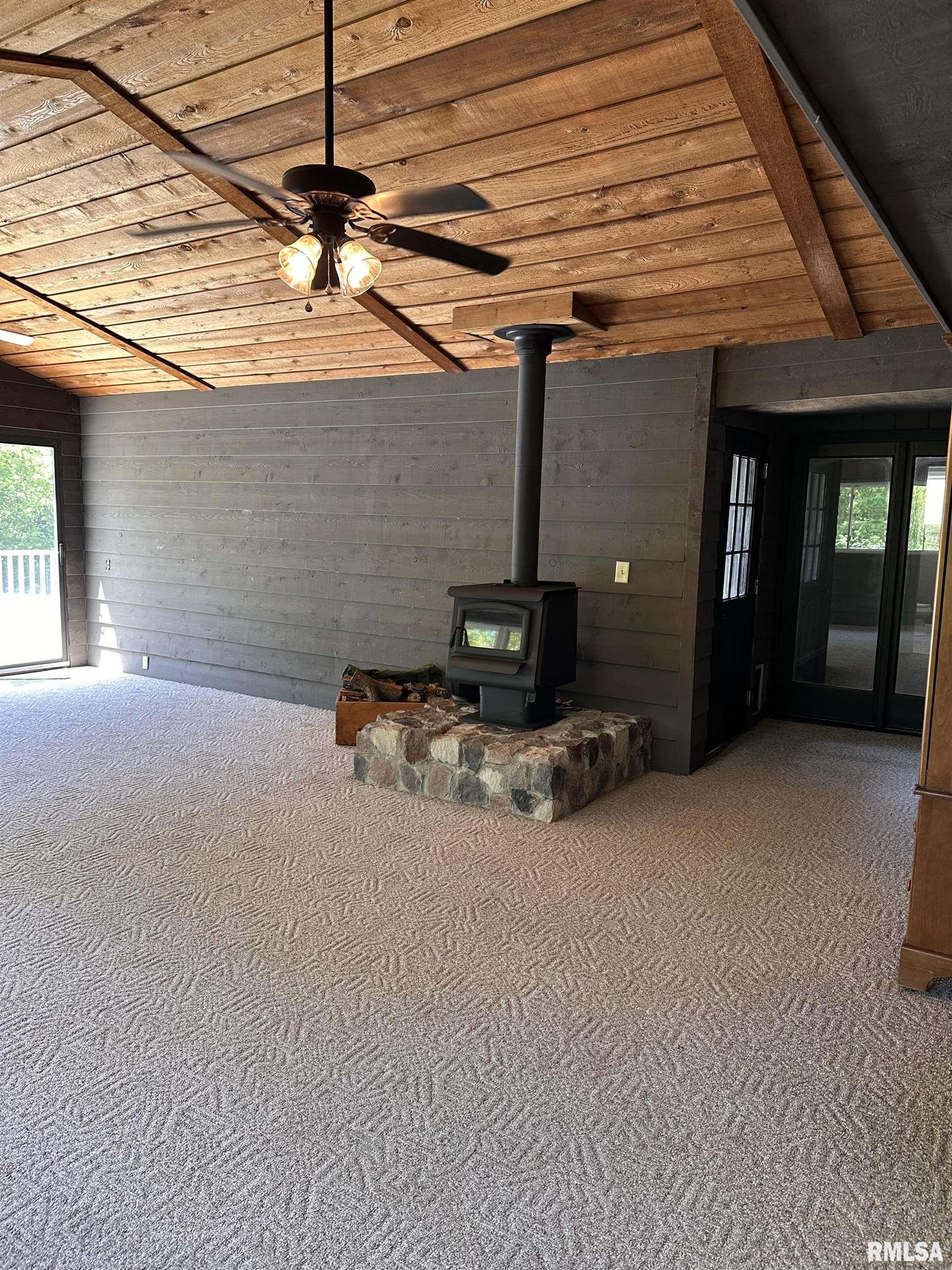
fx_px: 880
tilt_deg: -7.6
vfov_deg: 71.6
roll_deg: -1.4
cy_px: 635
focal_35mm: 24
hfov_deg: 56.8
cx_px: 476
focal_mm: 6.86
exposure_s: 1/60
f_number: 1.78
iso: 125
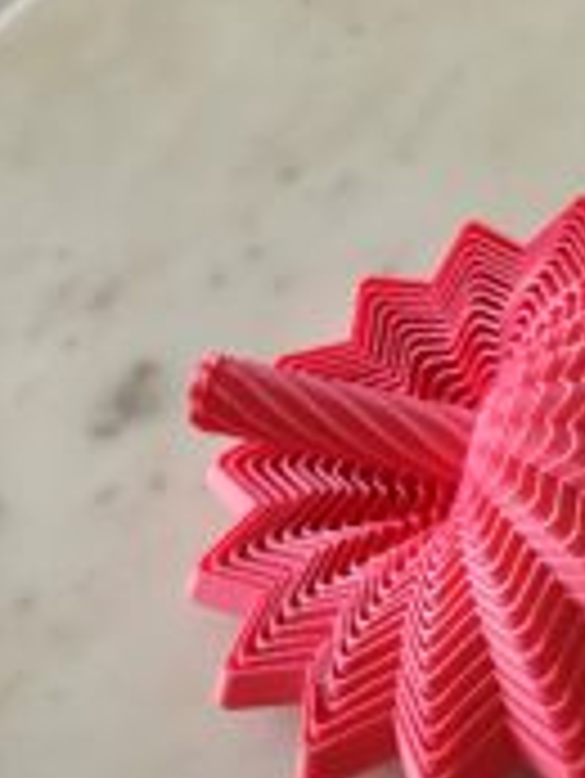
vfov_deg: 27.3
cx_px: 598
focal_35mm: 71
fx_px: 1598
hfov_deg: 20.0
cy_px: 501
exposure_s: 1/180
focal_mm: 5.4
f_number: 1.8
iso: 160
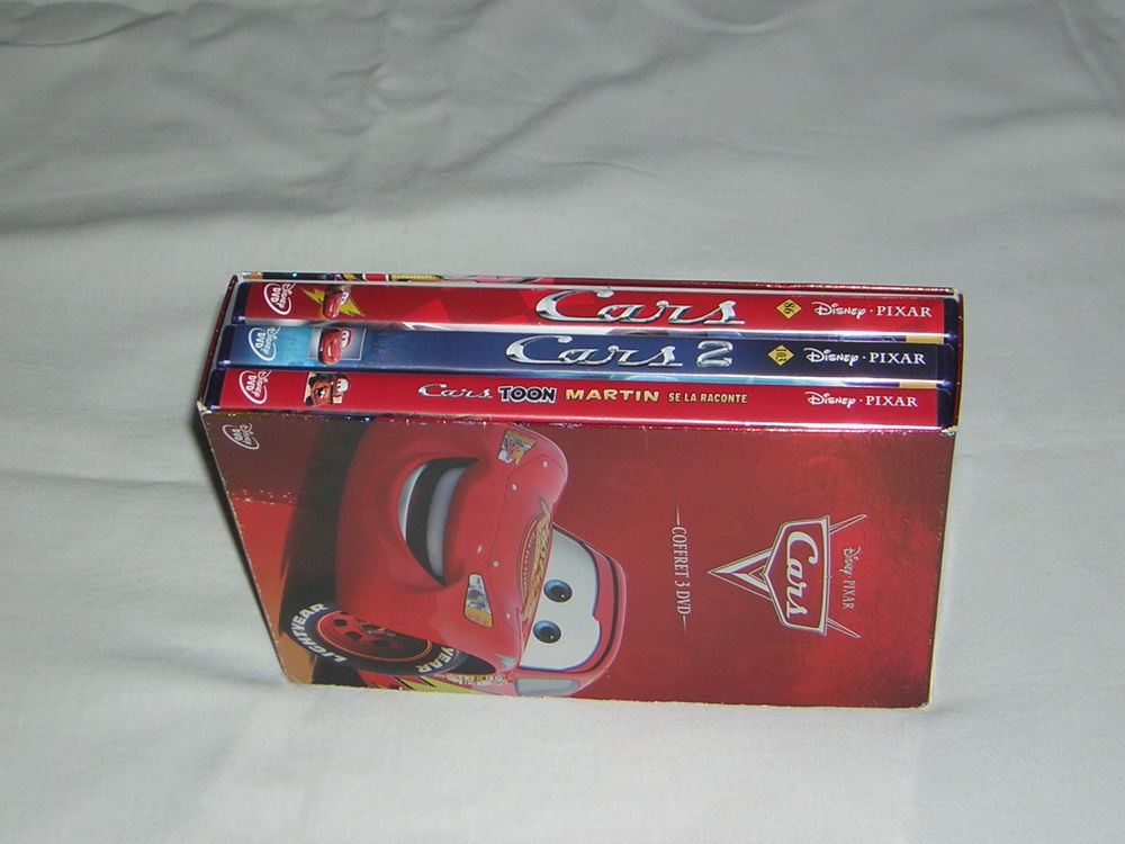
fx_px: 2405
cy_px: 422
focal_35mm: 74
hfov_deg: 26.3
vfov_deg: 19.9
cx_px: 562
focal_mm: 9.6
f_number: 3.8
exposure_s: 1/60.1
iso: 50
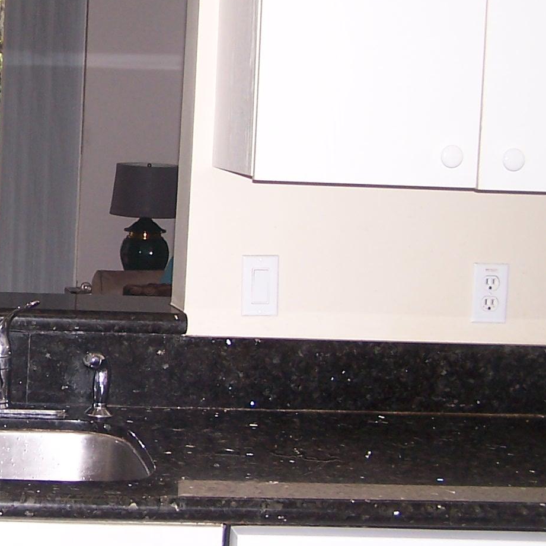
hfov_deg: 19.8
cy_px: 202
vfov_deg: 20.6
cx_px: -44
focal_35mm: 84
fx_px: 1499
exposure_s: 1/60
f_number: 2.8
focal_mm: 6.3
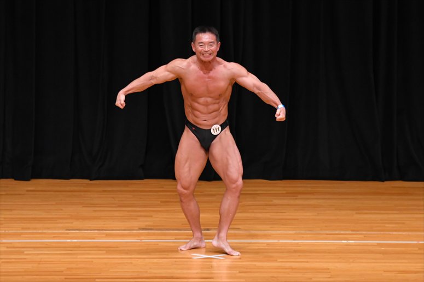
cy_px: 141
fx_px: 3355
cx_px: 212
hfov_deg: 7.2
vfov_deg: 4.8
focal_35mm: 285
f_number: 5.6
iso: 3200
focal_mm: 190
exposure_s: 1/400
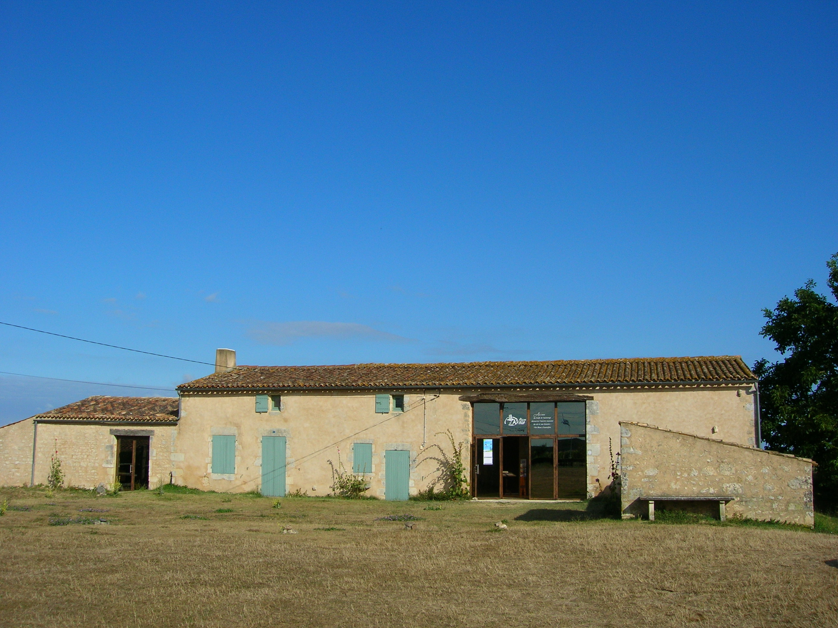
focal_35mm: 34
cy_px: 314
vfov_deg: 41.8
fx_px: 823
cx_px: 419
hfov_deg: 54.0
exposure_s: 1/806
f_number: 4.9
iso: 50
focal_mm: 5.7
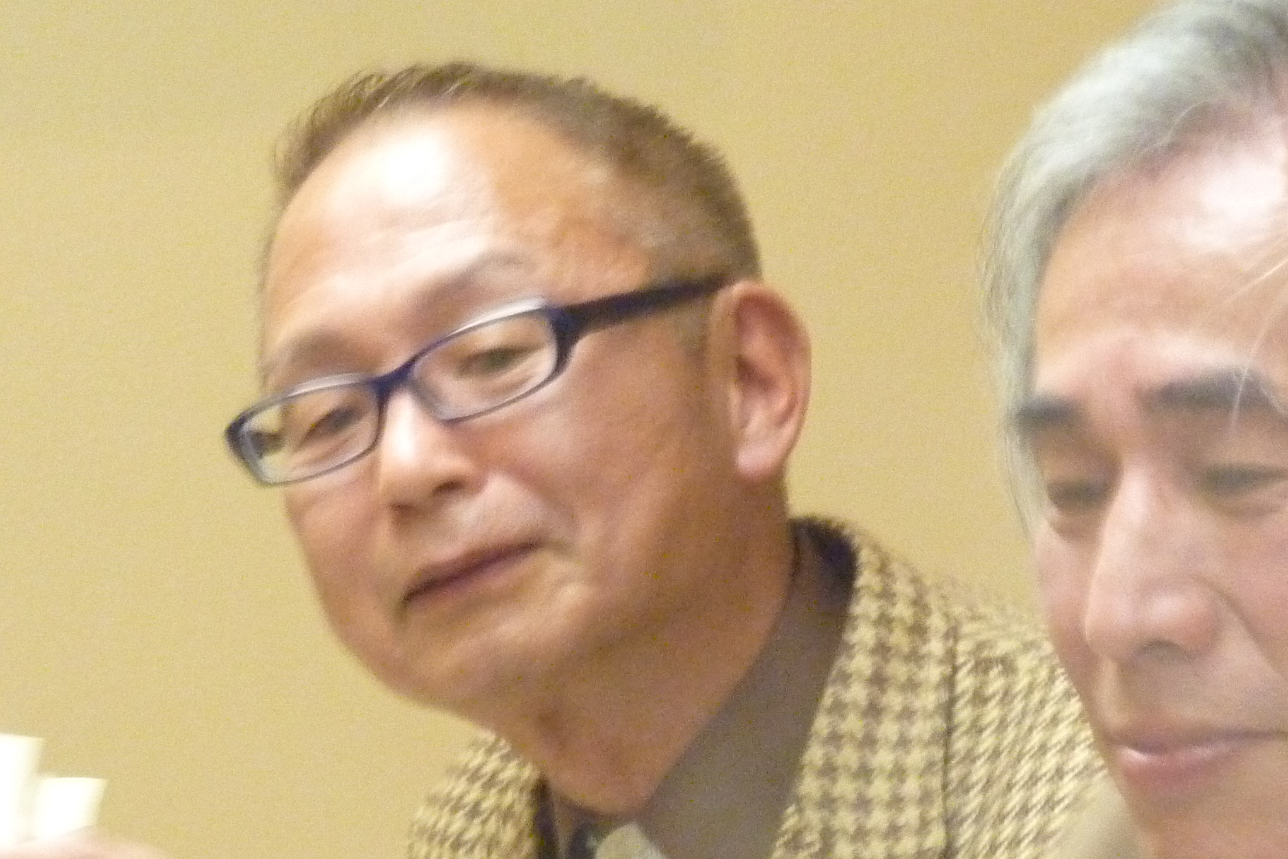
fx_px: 12235
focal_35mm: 342
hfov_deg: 6.0
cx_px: 645
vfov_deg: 4.0
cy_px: 440
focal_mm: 29.9
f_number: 4.5
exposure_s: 1/10
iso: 800
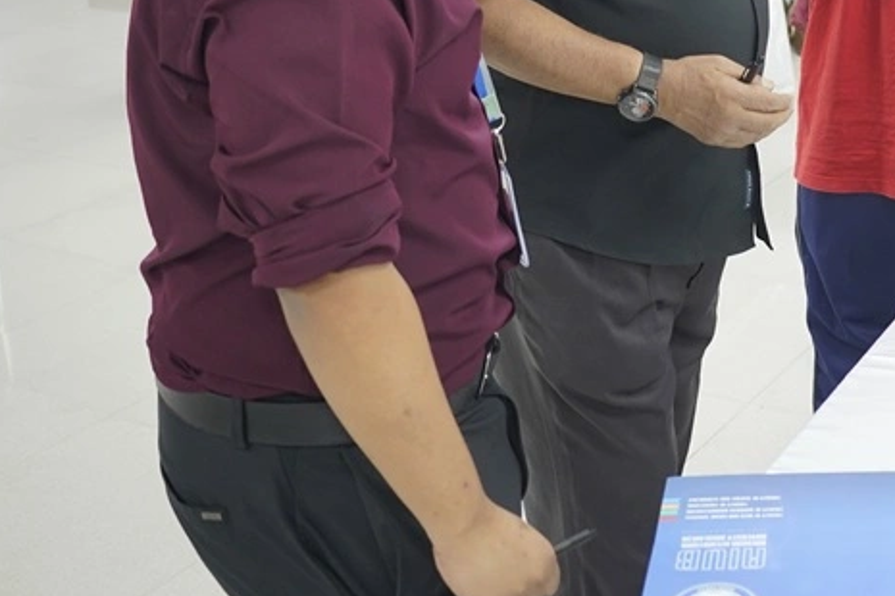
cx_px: 843
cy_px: -104
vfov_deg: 20.6
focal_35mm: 62
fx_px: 1541
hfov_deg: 30.6
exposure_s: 1/125
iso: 800
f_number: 3.2
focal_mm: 24
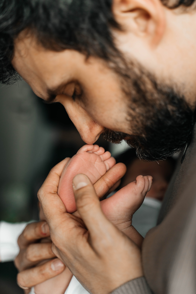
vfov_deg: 36.2
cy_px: 147
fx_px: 449
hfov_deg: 24.6
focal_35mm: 55
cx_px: 98
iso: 320
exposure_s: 1/125
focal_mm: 55
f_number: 2.8
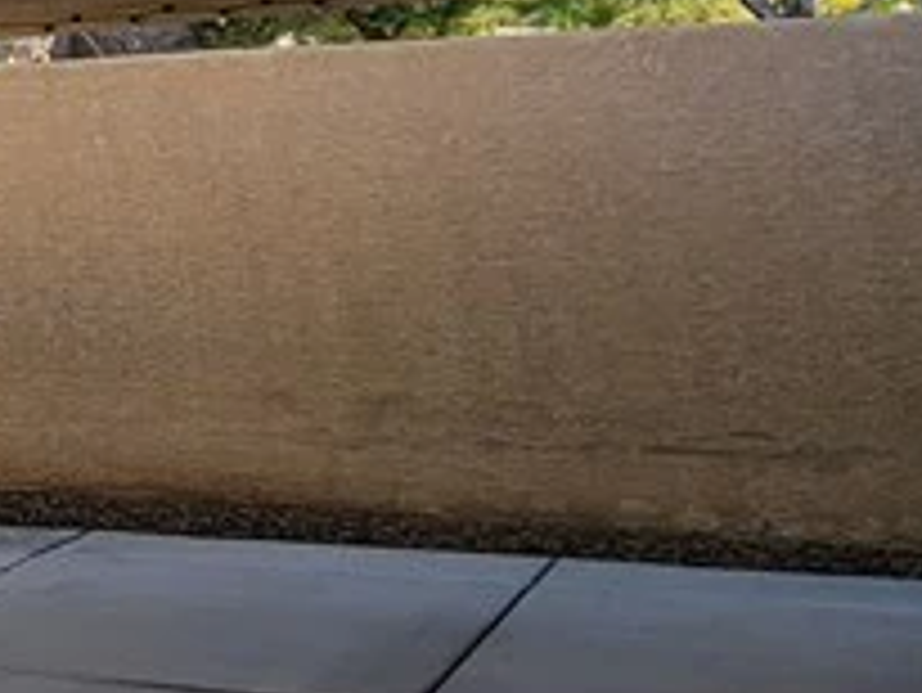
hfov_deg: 17.3
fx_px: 1732
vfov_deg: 22.2
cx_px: -1070
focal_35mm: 65
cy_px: 108
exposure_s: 1/374
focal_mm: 2.2
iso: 50
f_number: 2.2
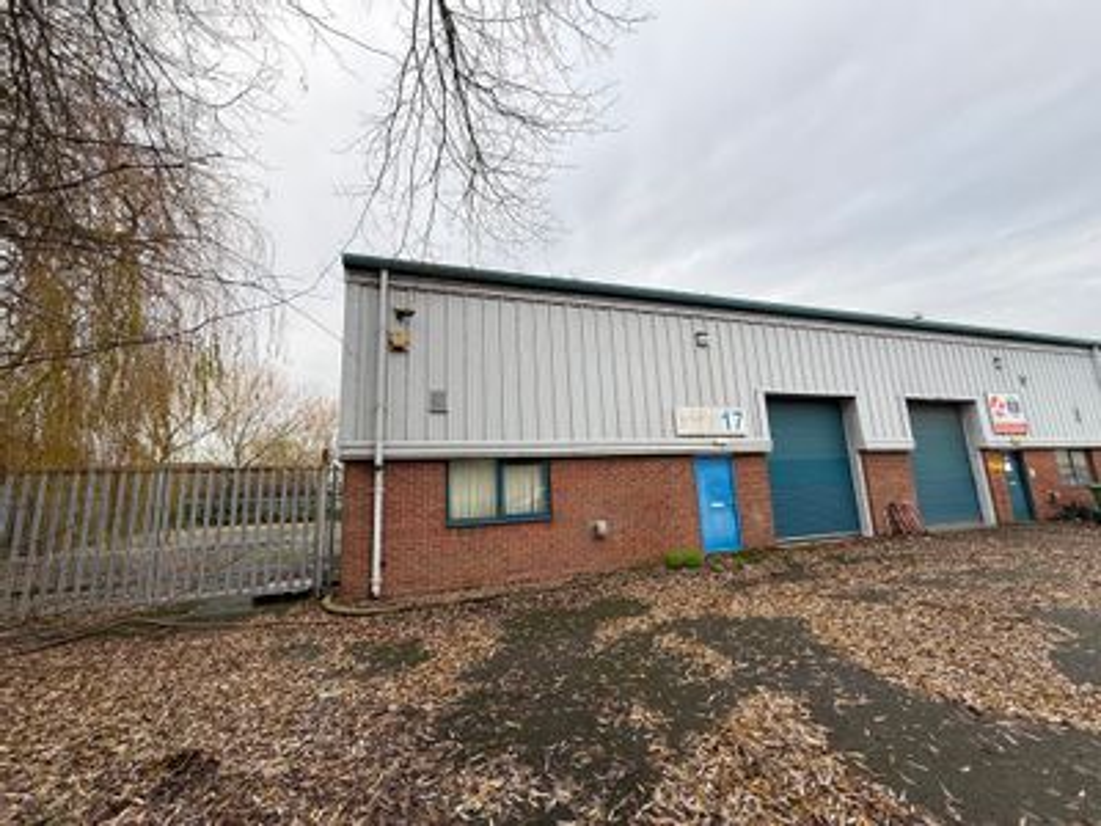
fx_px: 445
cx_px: 550
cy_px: 413
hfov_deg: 102.1
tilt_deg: +10.2
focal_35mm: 14
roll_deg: +2.3
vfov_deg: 85.7
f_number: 2.2
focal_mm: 2.22
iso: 64
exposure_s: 1/241
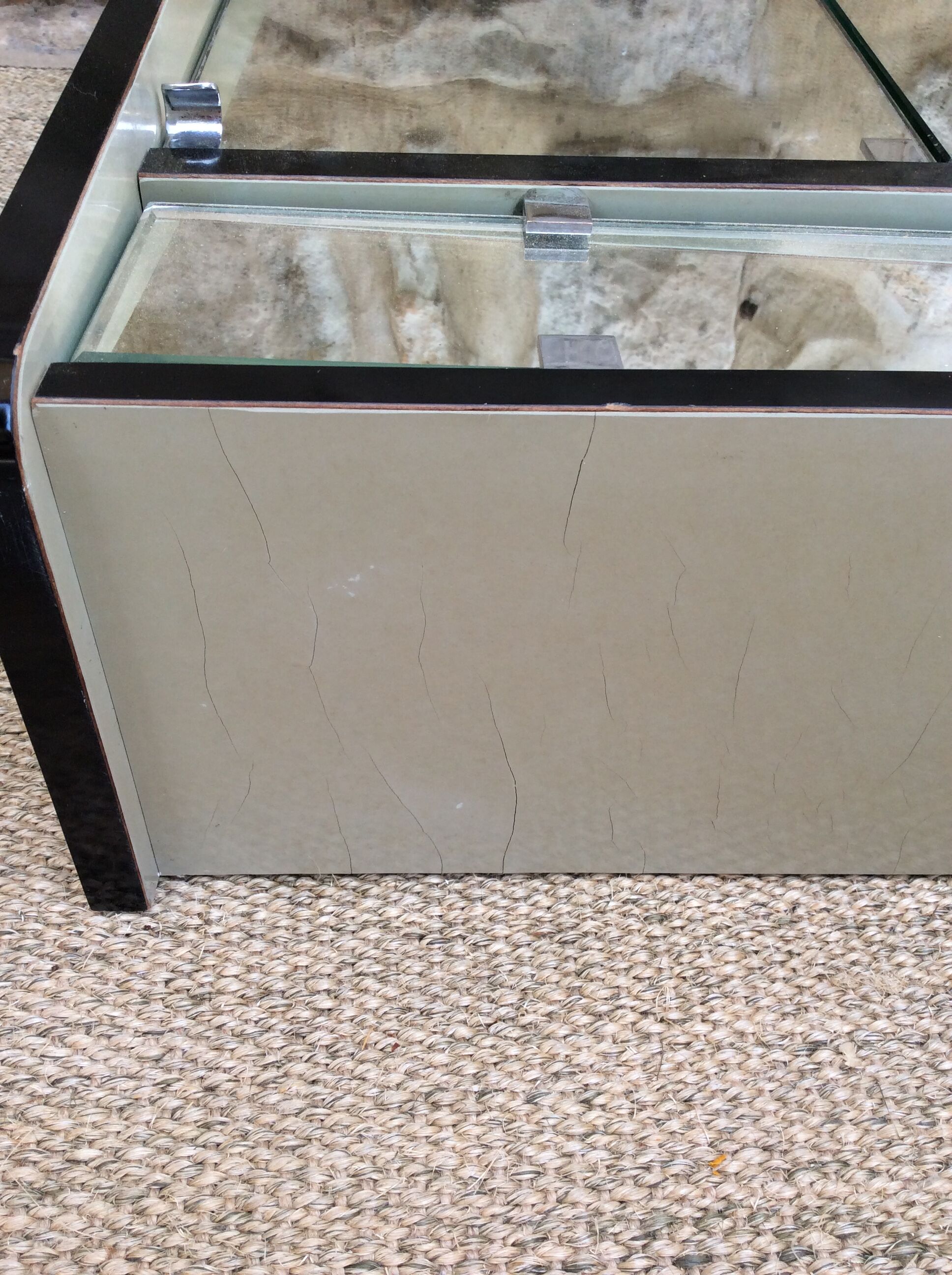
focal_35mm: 32
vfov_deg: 56.9
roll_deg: -2.8
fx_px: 1177
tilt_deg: -44.5
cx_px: 476
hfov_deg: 44.1
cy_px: 638
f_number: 2.4
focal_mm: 3.3
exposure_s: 1/242
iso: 32
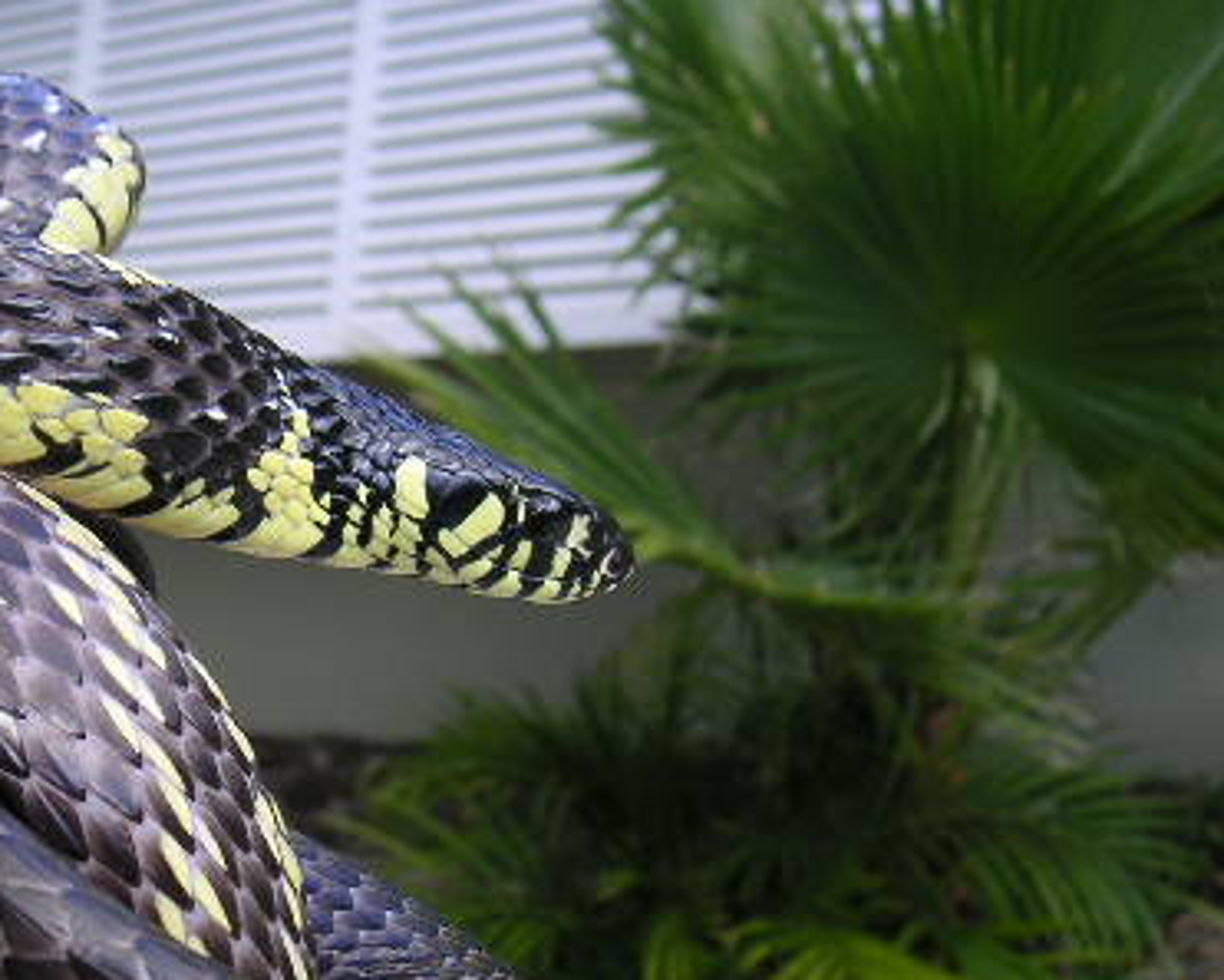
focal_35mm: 64
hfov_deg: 28.9
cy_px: 597
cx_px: 228
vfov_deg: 23.8
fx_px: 2319
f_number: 2.8
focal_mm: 6
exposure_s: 1/250
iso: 50
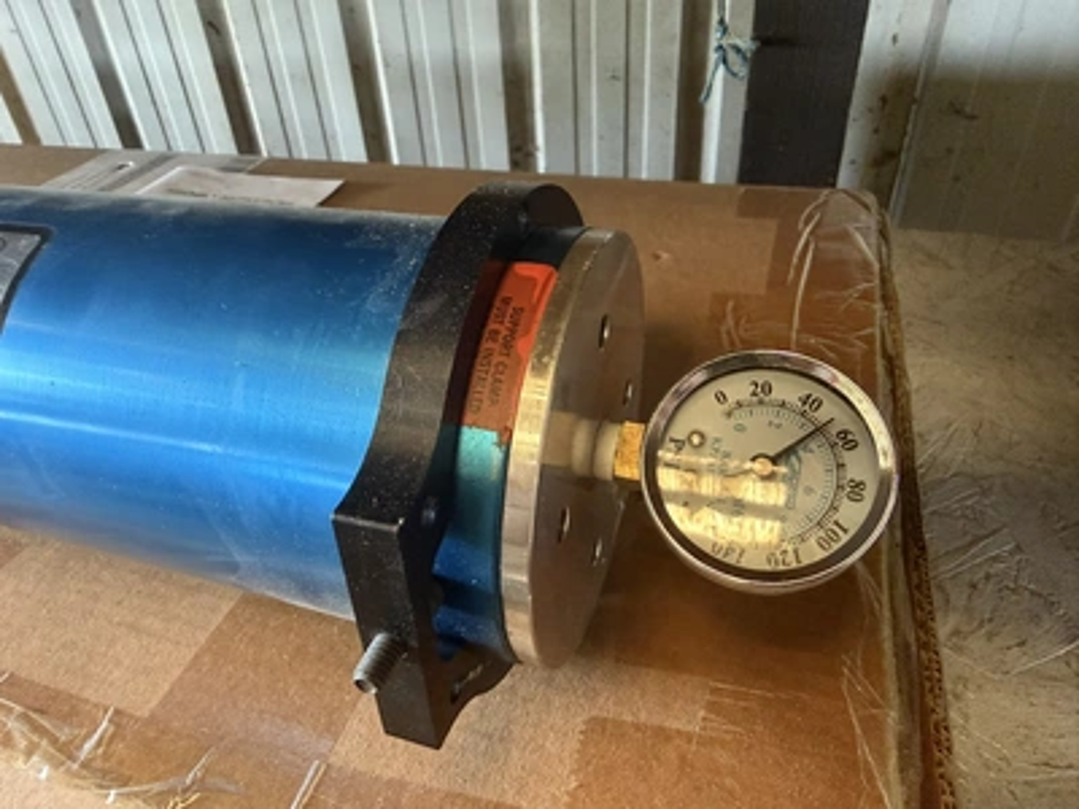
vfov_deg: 56.8
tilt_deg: -37.5
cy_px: 404
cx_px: 540
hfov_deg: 71.6
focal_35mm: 24
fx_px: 748
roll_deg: +6.6
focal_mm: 2.22
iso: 640
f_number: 2.2
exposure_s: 1/60
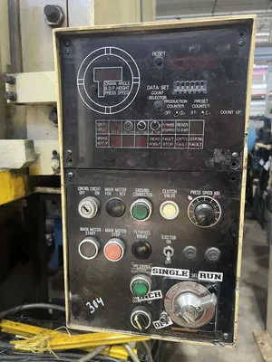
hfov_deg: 53.1
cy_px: 181
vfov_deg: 67.3
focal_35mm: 26
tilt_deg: -7.8
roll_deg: +0.6
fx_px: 272
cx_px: 136
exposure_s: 1/60
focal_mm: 5.7
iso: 200
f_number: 1.5
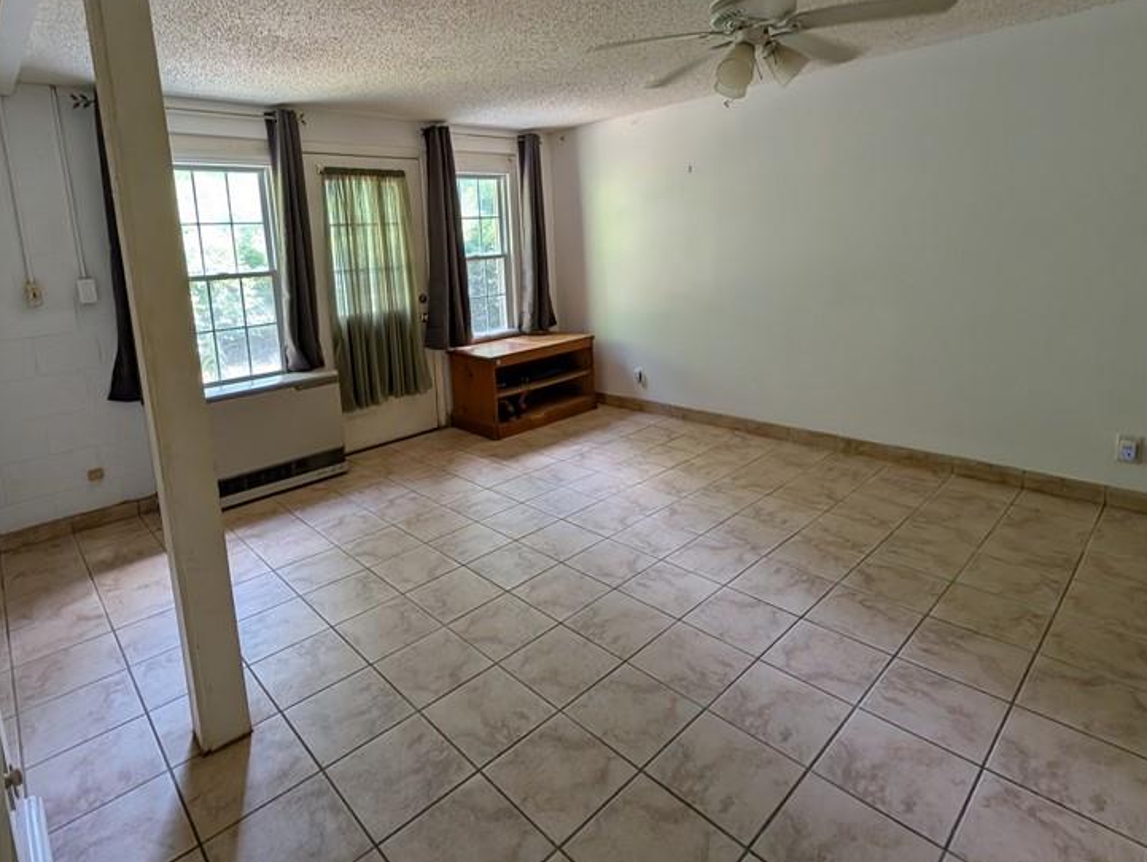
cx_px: 529
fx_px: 564
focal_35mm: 17
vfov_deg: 73.9
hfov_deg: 90.8
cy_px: 339
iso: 64
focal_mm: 2.02
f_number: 1.7
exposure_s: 1/78.2
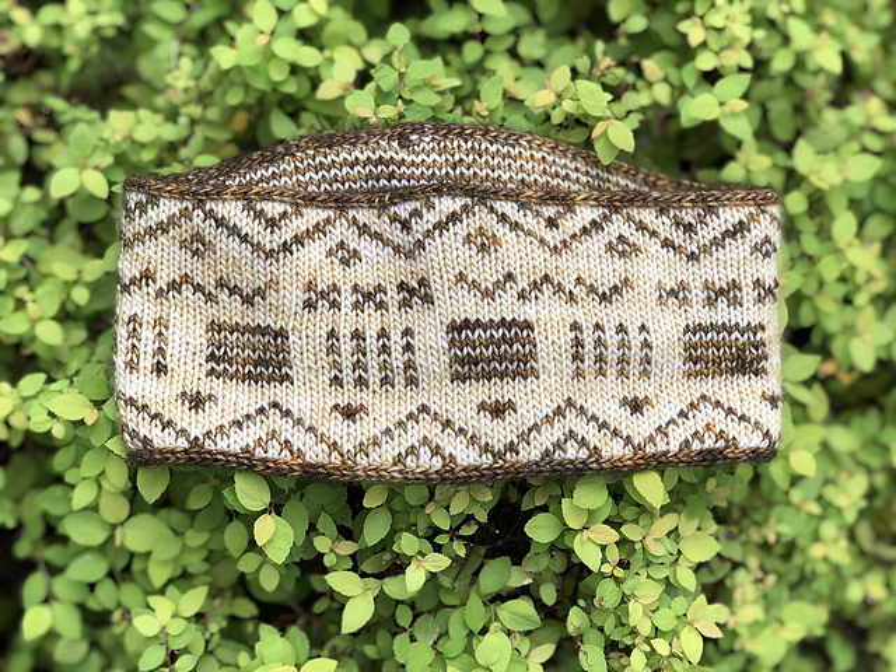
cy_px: 336
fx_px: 1475
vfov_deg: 25.7
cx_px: 448
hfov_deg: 33.8
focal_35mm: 57
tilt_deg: -63.5
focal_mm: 6.6
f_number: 2.8
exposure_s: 1/120
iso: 20
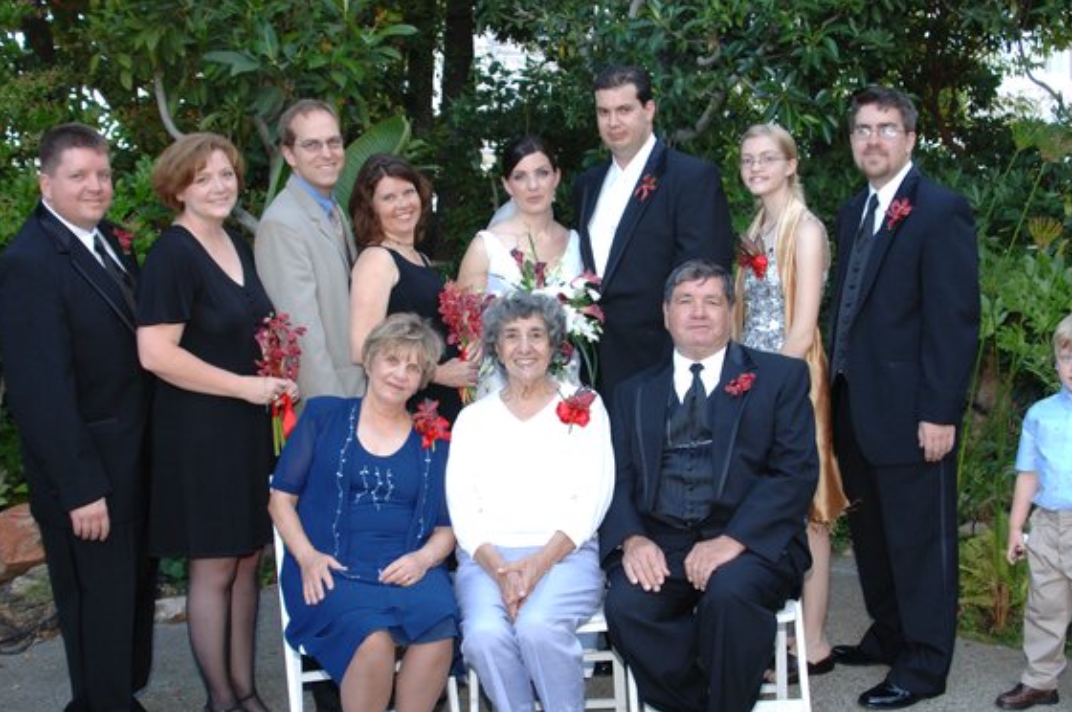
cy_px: 401
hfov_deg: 41.2
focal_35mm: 48
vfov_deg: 28.0
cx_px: 544
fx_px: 1428
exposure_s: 1/50
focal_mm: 28
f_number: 5.6
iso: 400
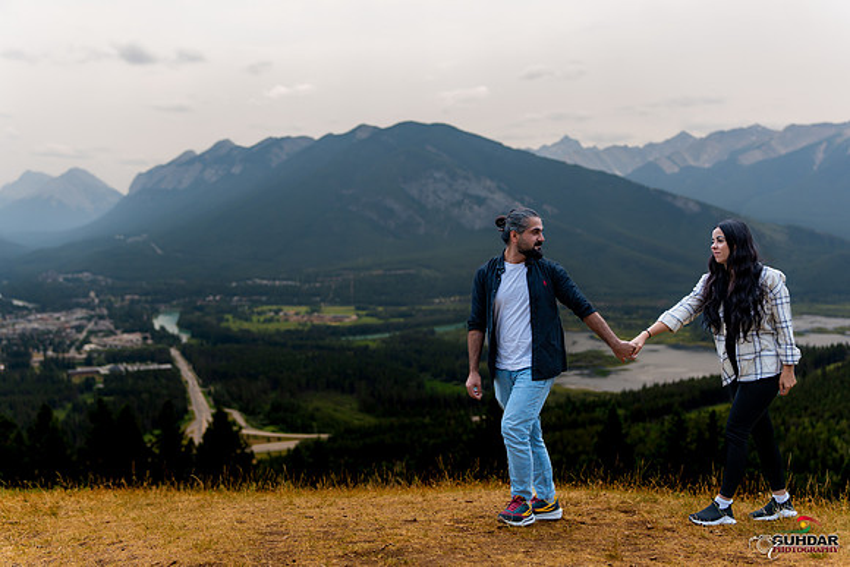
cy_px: 284
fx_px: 827
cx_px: 425
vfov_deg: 37.9
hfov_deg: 54.4
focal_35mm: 35
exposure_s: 1/5000
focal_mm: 35
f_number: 2
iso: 200
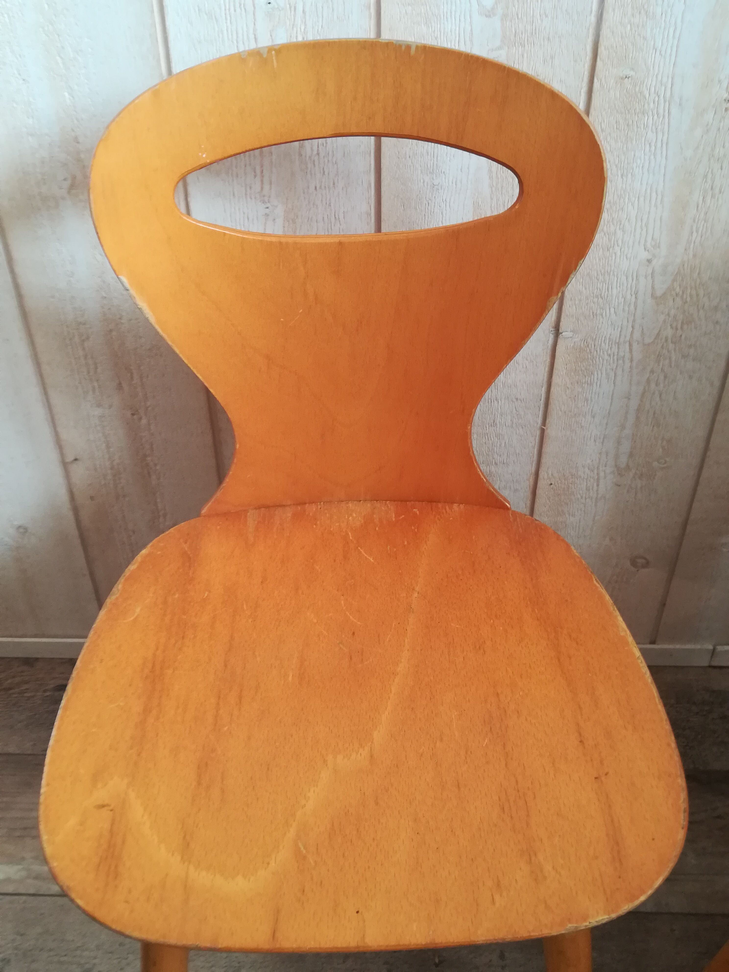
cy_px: 486
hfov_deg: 42.9
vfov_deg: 55.4
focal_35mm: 33
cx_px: 364
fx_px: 927
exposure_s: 1/33.3
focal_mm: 3.83
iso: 200
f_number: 2.2
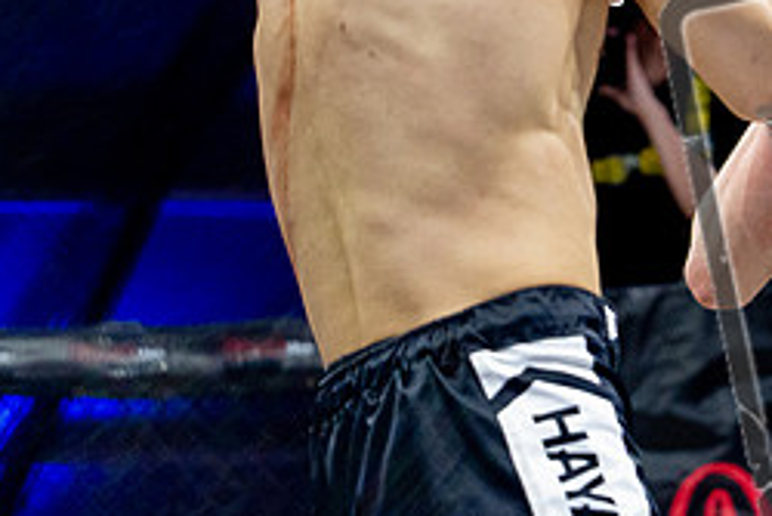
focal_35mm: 219
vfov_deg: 6.3
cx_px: 623
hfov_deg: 9.4
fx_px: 4699
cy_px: 235
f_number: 2.8
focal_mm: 70
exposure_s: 1/1250
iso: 3200
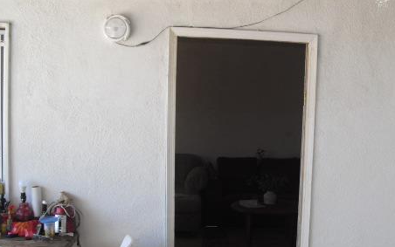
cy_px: 167
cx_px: 243
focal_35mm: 54
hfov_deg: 37.3
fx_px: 582
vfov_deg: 23.9
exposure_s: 1/125
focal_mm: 6.3
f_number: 3.1
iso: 100
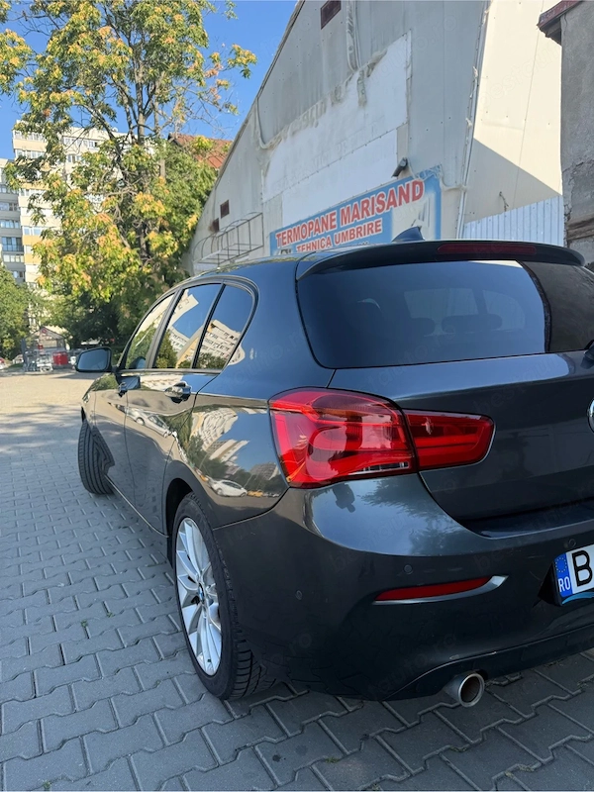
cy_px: 396
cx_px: 297
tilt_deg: -5.9
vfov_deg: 71.6
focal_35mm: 24
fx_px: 549
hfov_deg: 56.8
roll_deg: +1.9
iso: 80
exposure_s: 1/1192
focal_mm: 6.76
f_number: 1.78
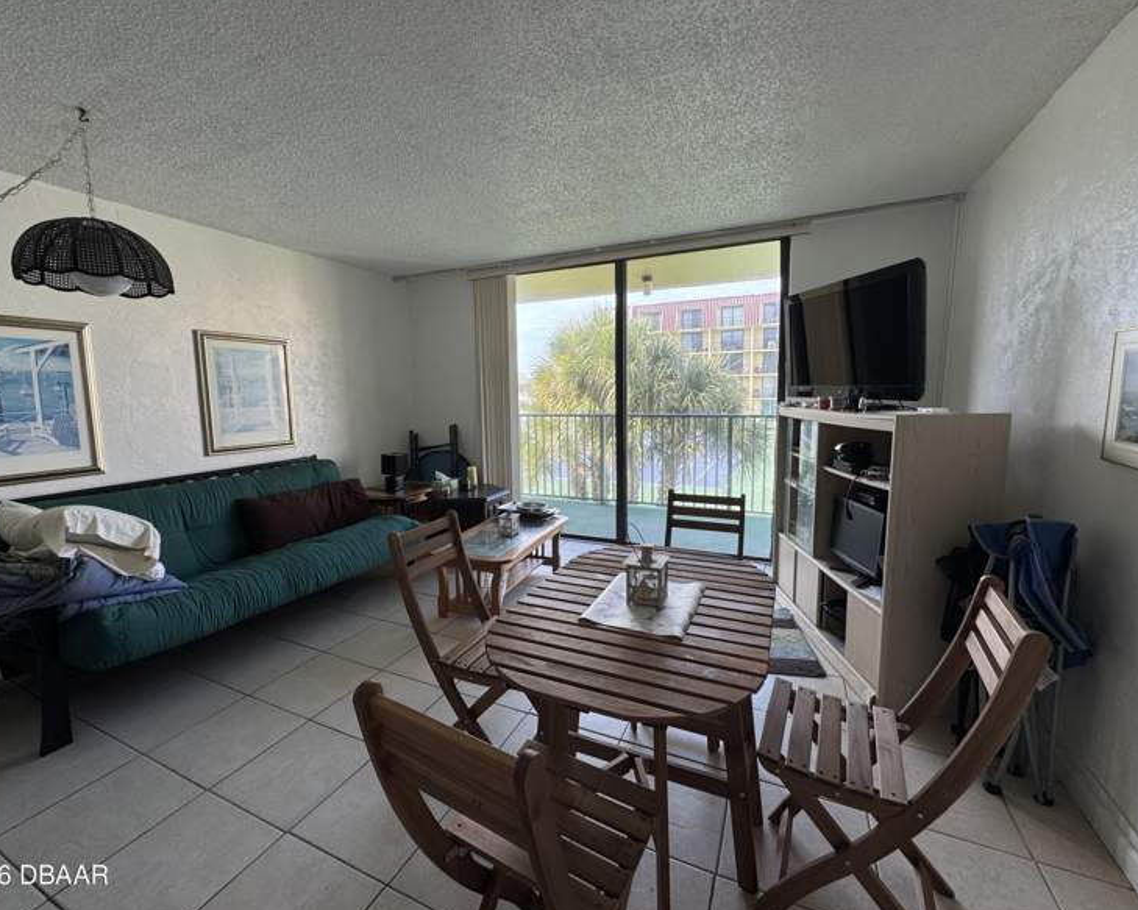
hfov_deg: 96.8
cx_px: 556
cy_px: 450
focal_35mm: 15
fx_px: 505
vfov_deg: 84.0
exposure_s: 1/142
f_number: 2.2
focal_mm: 2.22
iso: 40
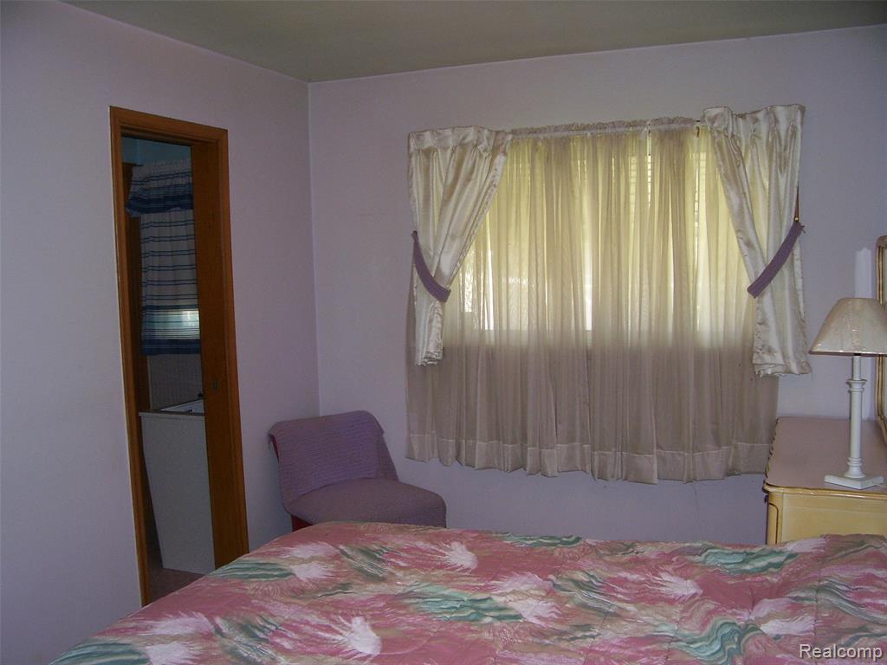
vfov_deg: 41.8
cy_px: 332
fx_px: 871
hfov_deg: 54.0
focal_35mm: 34
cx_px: 444
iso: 125
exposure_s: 1/60
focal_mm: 5.6
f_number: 2.7
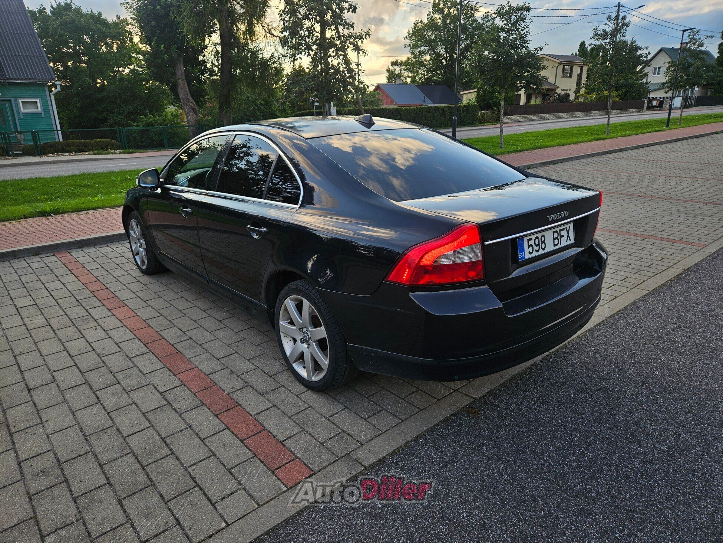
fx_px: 480
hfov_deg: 73.9
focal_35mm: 23
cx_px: 362
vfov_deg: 58.9
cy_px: 272
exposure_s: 1/380
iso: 25
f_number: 1.8
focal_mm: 5.4
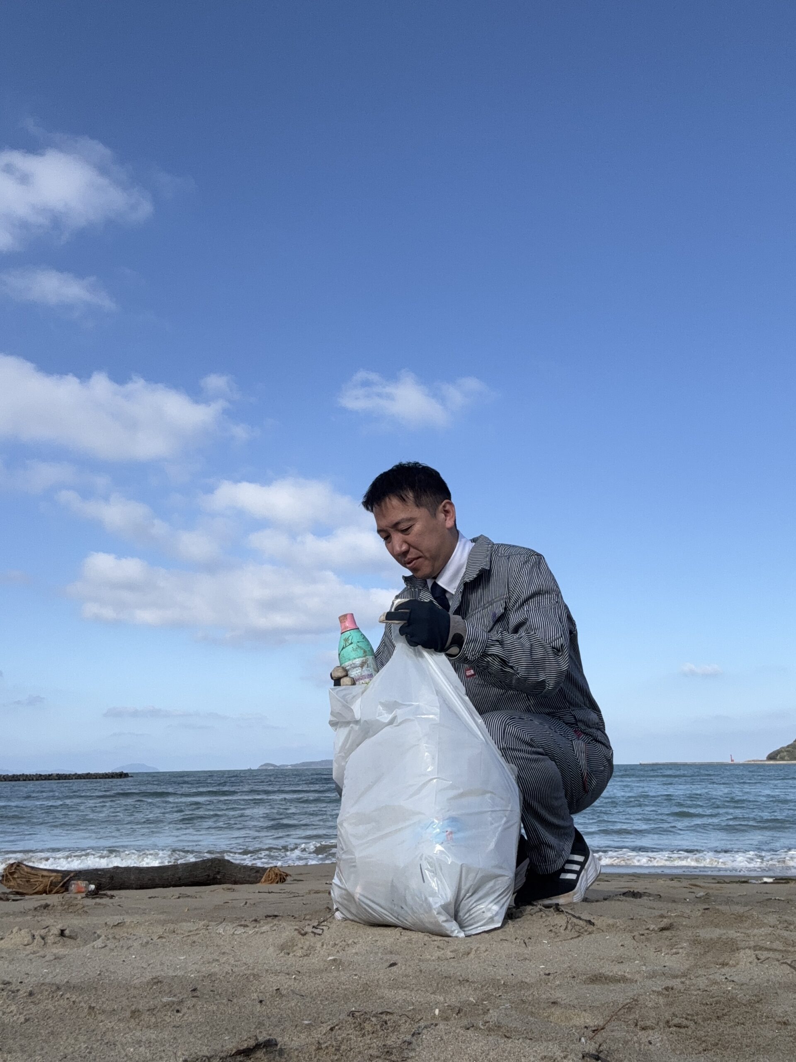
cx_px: 398
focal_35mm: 30
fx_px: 920
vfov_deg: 60.0
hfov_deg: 46.8
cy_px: 531
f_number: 1.9
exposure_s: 1/1541
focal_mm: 2.69
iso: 25
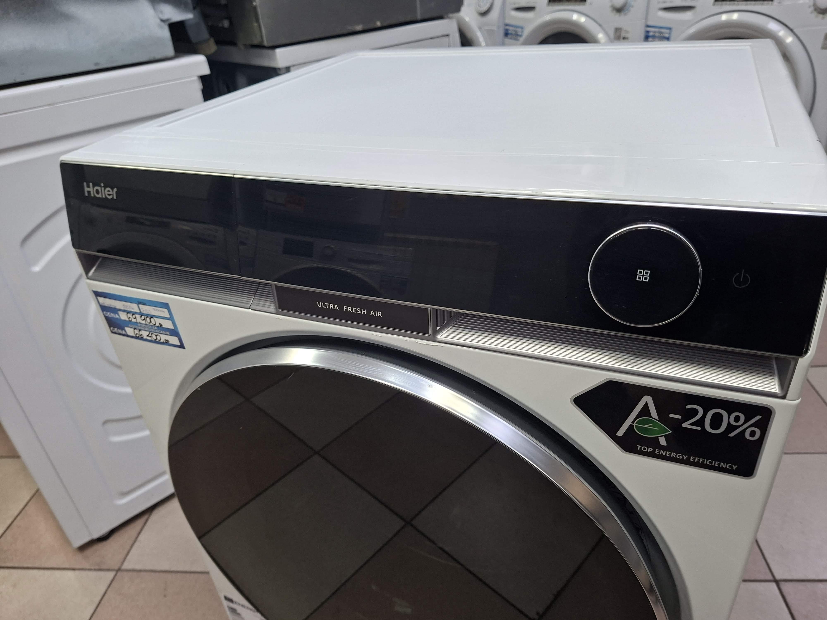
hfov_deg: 73.9
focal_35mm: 23
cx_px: 414
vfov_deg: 58.9
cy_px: 310
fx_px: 549
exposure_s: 1/100
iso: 200
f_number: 1.8
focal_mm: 5.54
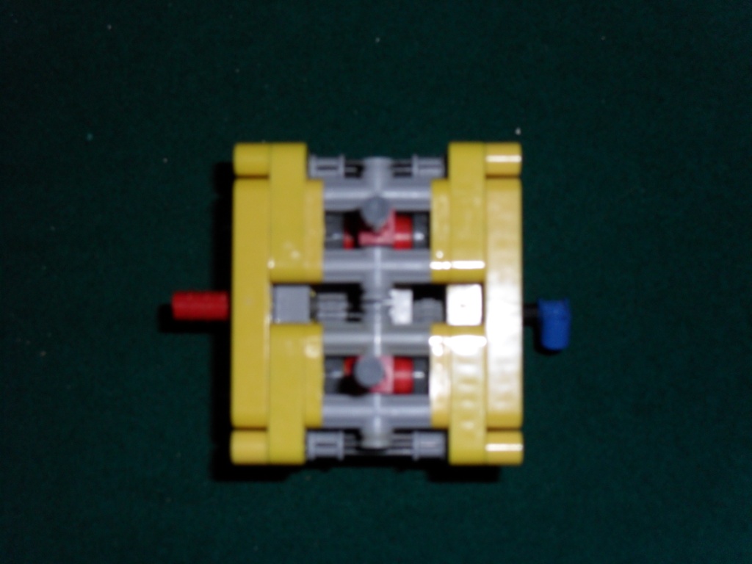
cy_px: 282
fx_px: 1434
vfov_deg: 22.3
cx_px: 376
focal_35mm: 66
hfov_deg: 29.4
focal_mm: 11.7
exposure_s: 1/60
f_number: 4.6
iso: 200
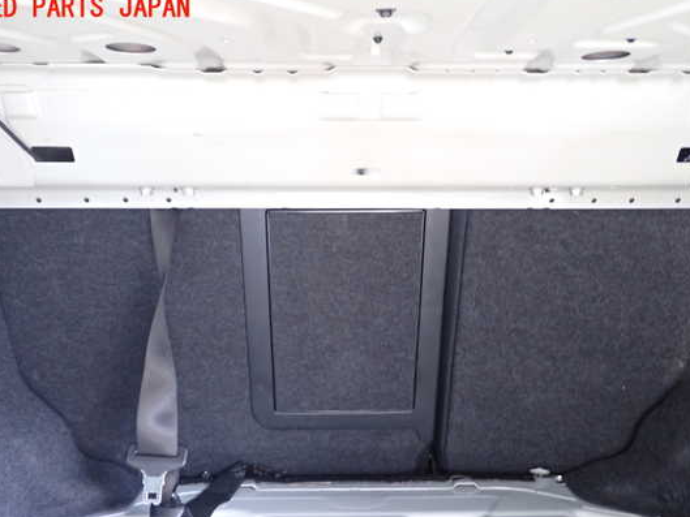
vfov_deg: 41.8
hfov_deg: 53.9
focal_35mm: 34
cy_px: 285
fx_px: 678
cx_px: 344
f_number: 2.3
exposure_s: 1/30
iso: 400
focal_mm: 5.4
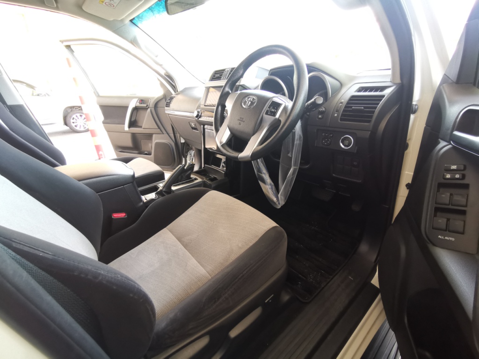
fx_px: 221
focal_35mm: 16
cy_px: 180
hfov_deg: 94.5
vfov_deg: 78.1
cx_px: 240
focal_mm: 2.35
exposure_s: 1/33.3
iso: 400
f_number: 2.2
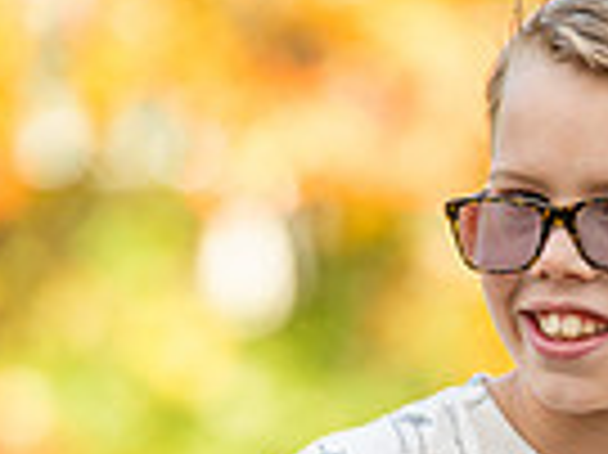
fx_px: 11266
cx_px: 642
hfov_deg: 3.1
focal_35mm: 642
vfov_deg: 2.3
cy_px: 728
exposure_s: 1/100
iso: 100
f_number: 5
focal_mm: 200
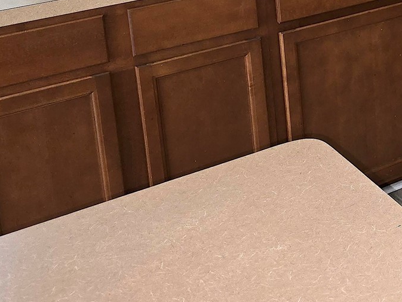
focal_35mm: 70
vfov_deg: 19.3
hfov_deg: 23.1
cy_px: -96
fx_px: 813
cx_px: 582
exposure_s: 1/20
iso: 125
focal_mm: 6.3
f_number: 1.7
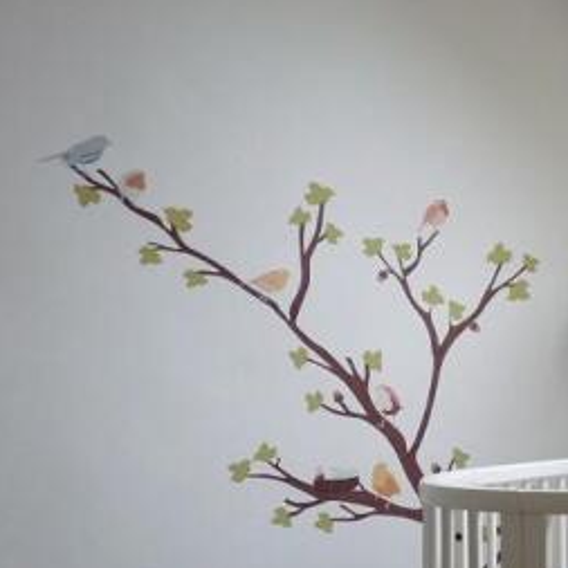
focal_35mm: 55
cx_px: 614
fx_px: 1021
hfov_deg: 28.4
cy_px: 372
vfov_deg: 30.9
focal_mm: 4.8
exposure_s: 1/40
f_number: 2.8
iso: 250
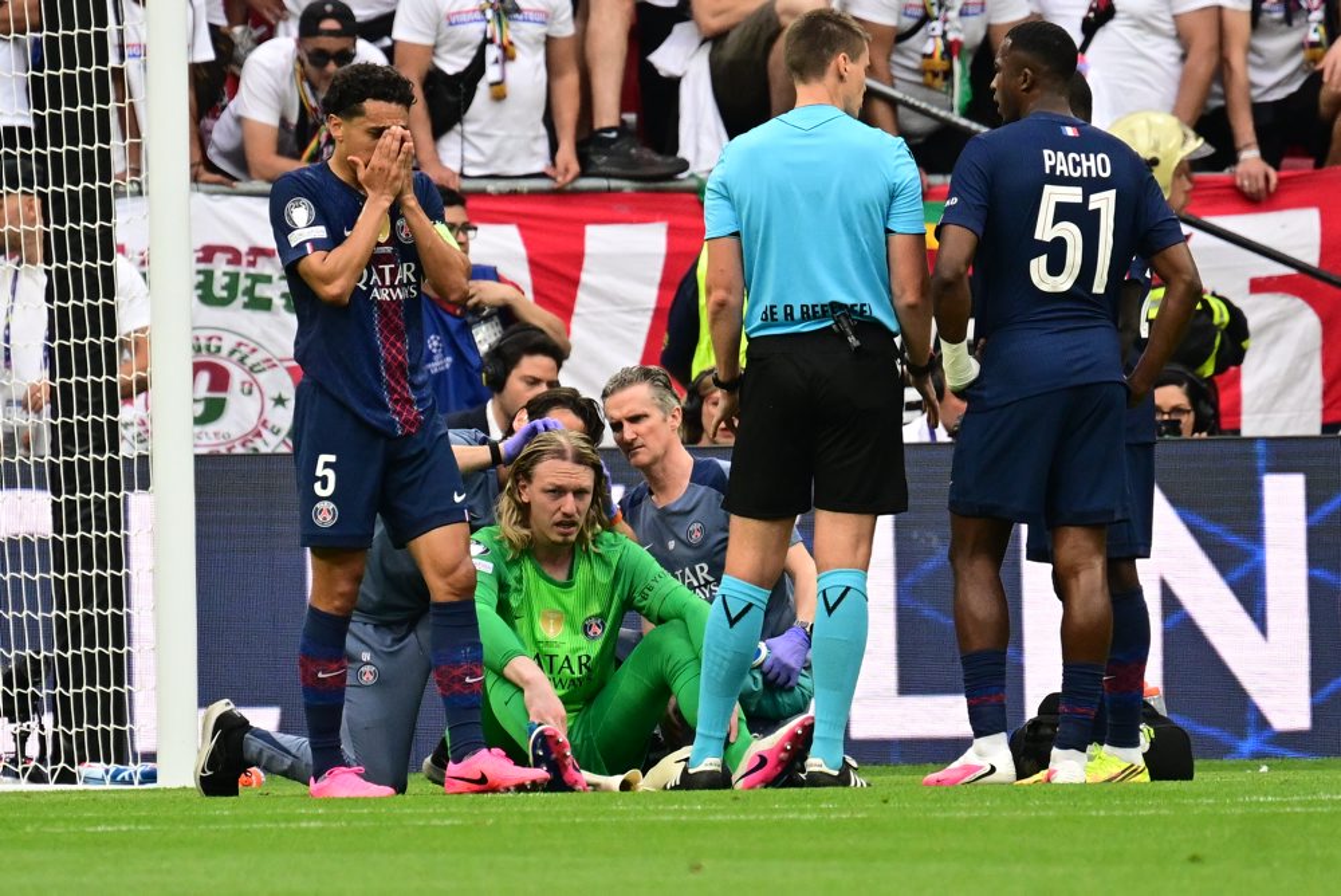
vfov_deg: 3.4
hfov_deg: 5.2
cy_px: 448
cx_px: 670
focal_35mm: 400
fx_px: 14908
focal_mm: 400
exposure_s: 1/1000
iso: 2000
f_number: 5.6
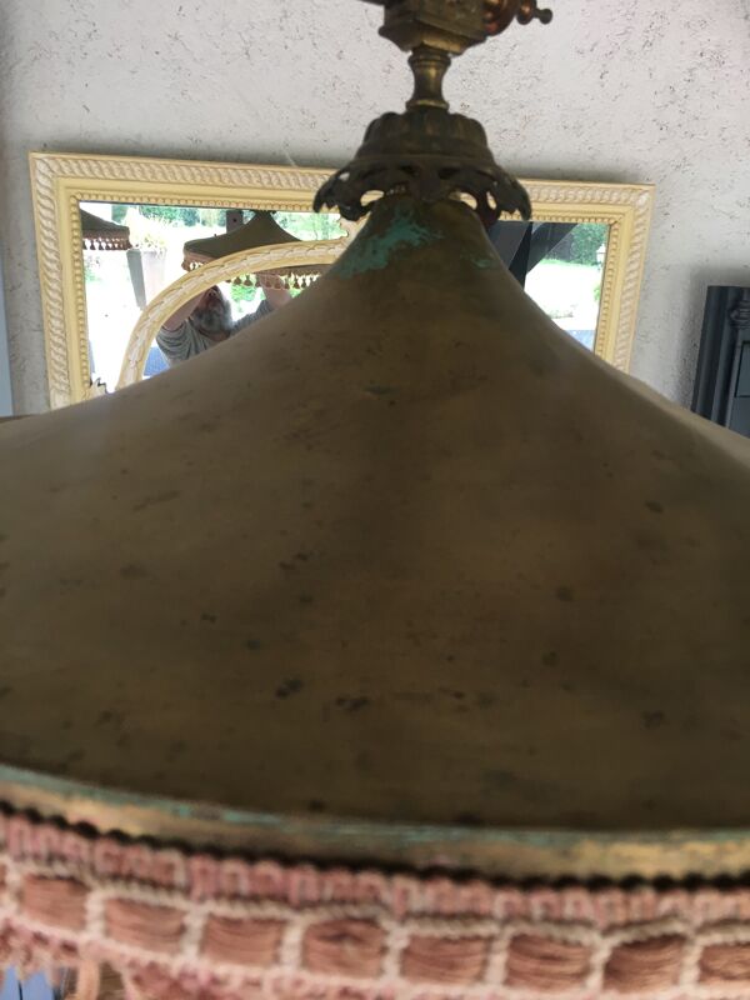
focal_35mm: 29
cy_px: 500
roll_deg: -1.8
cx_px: 375
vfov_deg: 61.7
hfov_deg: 48.2
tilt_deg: -15.5
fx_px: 838
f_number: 2.2
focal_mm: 4.15
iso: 50
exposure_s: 1/33
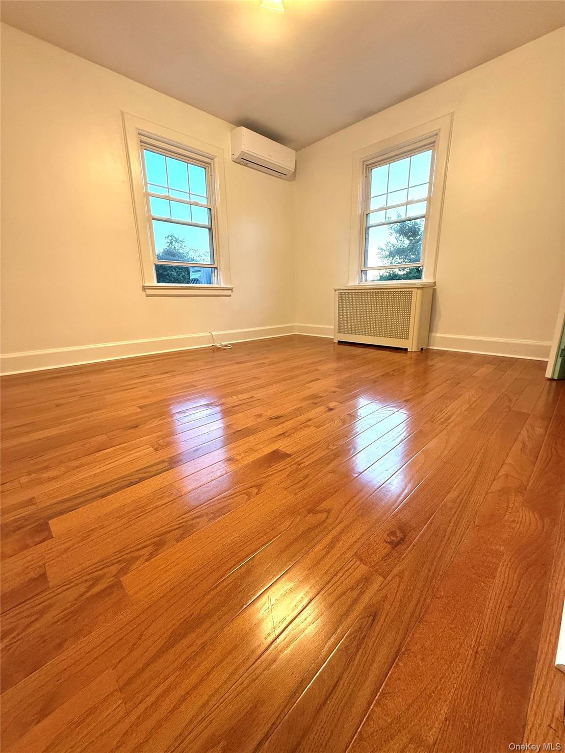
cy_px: 376
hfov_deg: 85.7
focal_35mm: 14
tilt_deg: -13.1
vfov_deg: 102.1
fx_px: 305
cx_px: 282
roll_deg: -0.1
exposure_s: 1/120
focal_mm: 2.22
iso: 400
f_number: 2.2
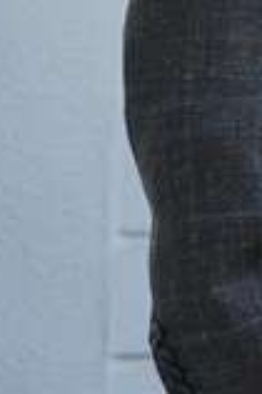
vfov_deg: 8.1
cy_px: -501
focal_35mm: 238
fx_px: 2604
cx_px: 586
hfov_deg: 5.6
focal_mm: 50
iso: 800
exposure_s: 1/800
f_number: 4.5
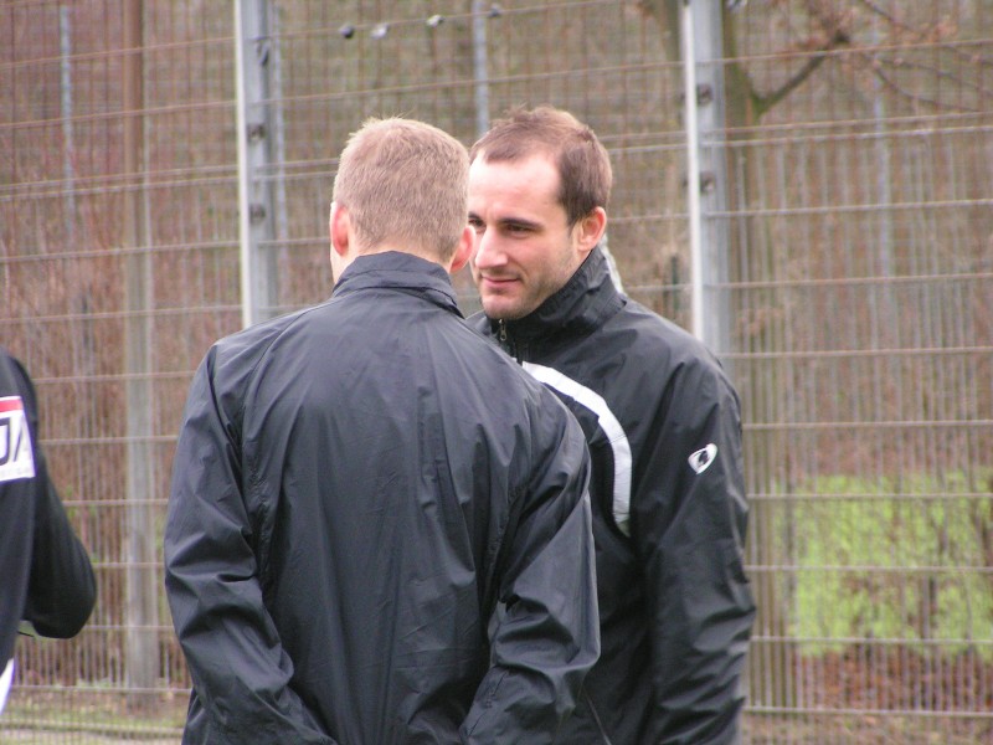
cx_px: 496
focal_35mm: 297
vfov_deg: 5.0
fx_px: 8520
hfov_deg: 6.7
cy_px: 372
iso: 200
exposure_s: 1/160
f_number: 3.5
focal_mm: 45.4
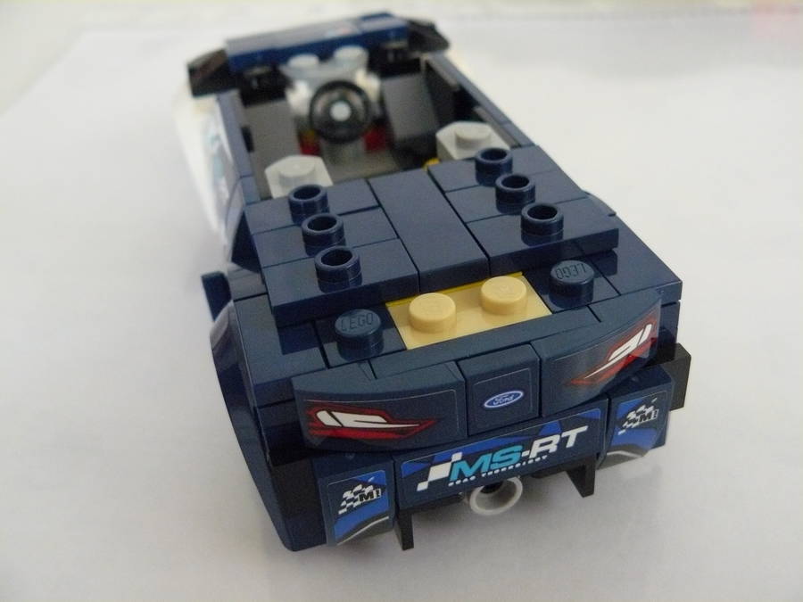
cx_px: 402
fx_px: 835
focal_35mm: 36
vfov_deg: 39.7
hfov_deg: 51.4
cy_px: 301
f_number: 2.8
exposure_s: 1/50
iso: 400
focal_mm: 6
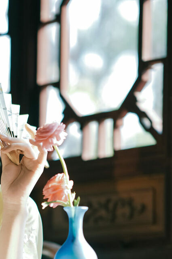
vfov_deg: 9.7
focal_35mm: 210
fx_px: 1506
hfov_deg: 6.5
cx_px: -17
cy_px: 248
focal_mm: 85
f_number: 1.6
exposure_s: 1/200
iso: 80
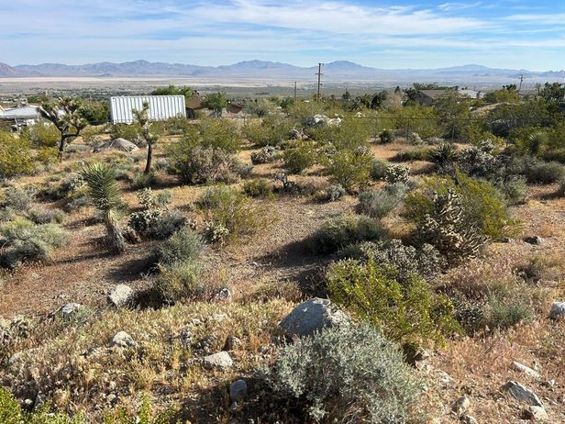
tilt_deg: -18.0
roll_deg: +0.5
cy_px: 206
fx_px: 441
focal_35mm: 27
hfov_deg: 65.3
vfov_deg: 51.3
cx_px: 273
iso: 50
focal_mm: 5.7
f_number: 1.5
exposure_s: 1/3571
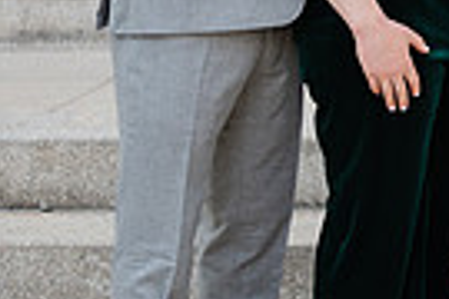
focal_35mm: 215
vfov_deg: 6.4
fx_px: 2681
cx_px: 795
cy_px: -35
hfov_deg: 9.2
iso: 64
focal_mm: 50
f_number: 2
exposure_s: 1/250
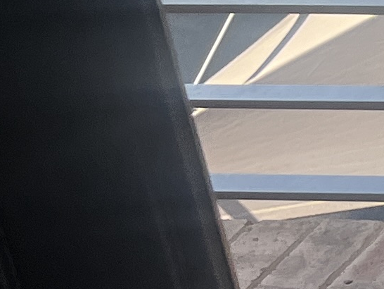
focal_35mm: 192
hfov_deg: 8.2
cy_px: -24
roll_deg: +1.8
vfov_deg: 7.7
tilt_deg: -23.3
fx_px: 2131
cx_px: 1274
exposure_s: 1/577
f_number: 1.6
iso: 50
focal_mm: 5.1
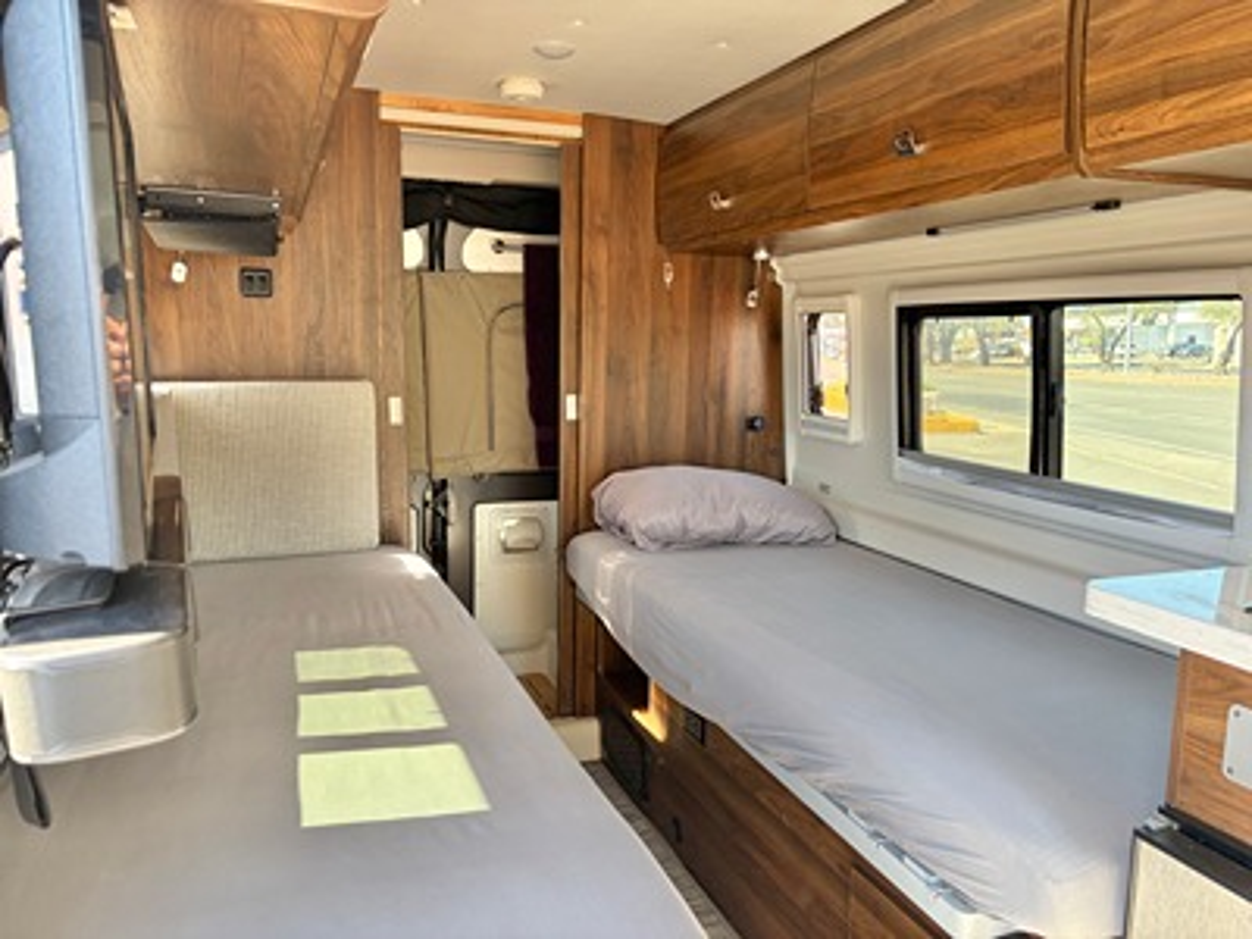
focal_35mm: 26
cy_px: 470
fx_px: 940
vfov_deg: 53.1
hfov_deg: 67.3
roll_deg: +2.2
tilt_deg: -8.1
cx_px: 626
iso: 100
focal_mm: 5.96
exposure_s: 1/121
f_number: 1.6
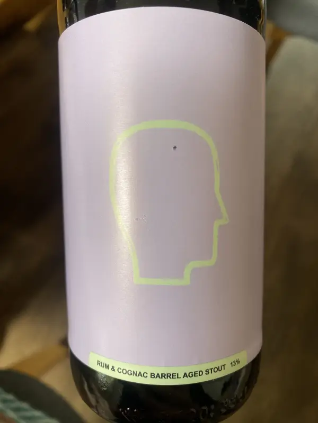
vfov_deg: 69.4
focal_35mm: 25
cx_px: 159
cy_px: 212
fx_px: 306
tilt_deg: -65.8
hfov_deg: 54.9
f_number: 1.8
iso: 100
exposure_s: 1/121
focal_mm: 4.25
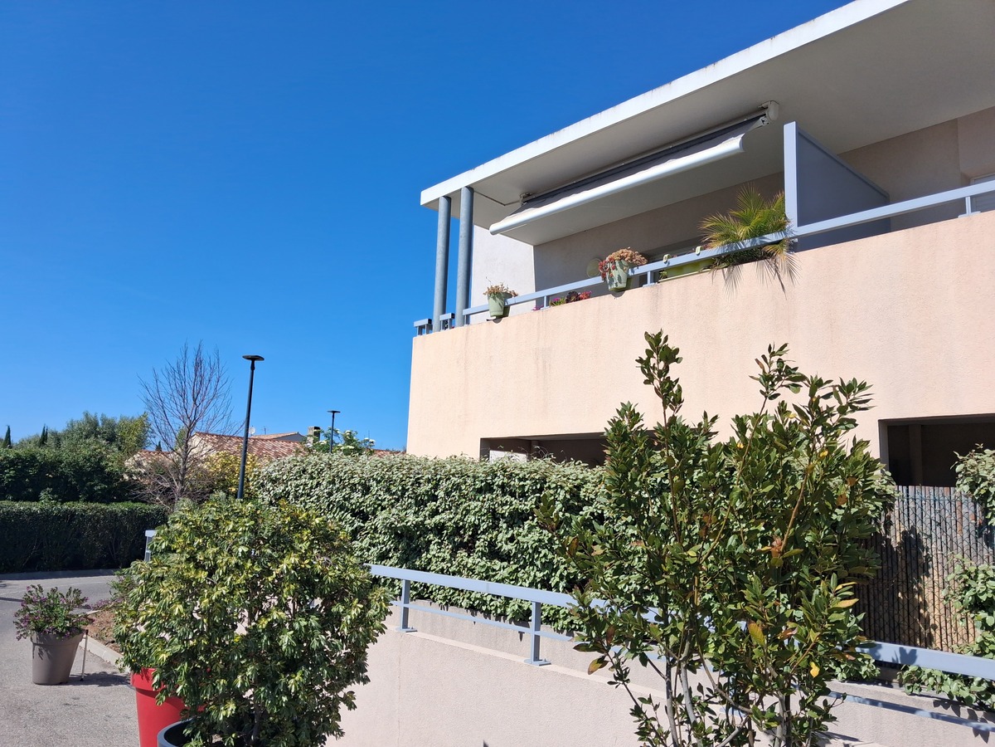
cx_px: 498
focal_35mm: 27
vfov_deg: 51.4
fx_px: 776
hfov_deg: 65.3
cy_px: 374
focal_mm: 4
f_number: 1.8
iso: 25
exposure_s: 1/767
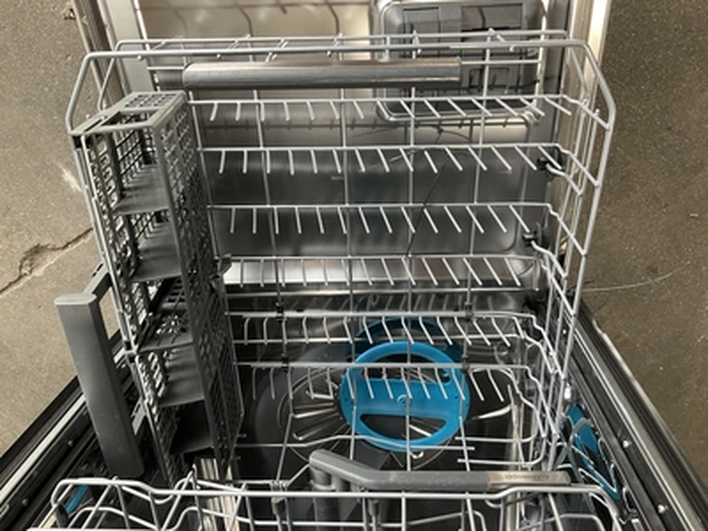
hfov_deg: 61.7
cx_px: 354
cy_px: 266
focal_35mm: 29
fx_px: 593
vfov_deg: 48.2
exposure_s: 1/99
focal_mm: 3
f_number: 1.8
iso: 64
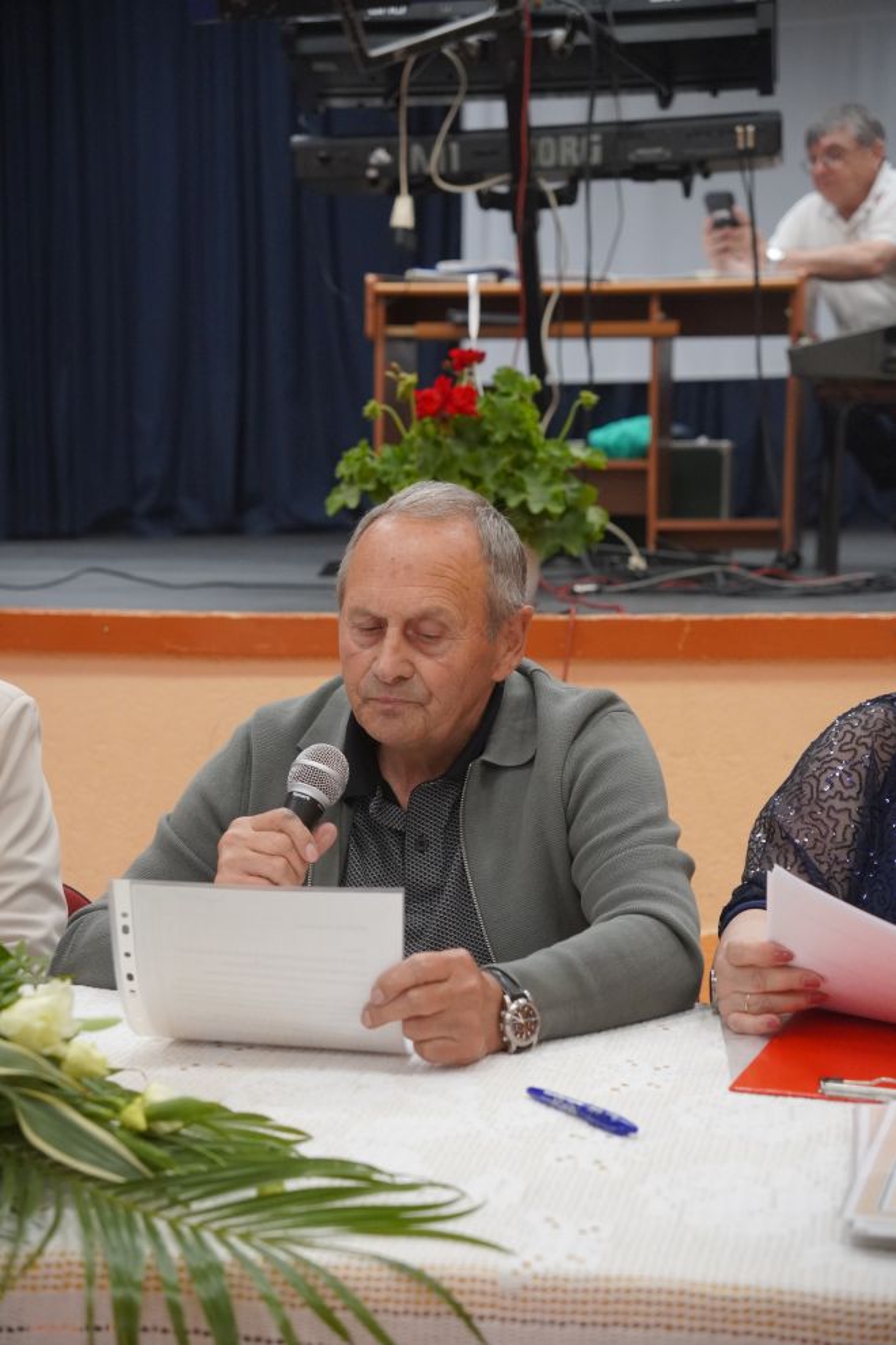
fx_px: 2576
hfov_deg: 19.7
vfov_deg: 29.2
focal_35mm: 69
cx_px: 448
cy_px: 672
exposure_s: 1/160
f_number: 3.5
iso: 2000
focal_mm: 46
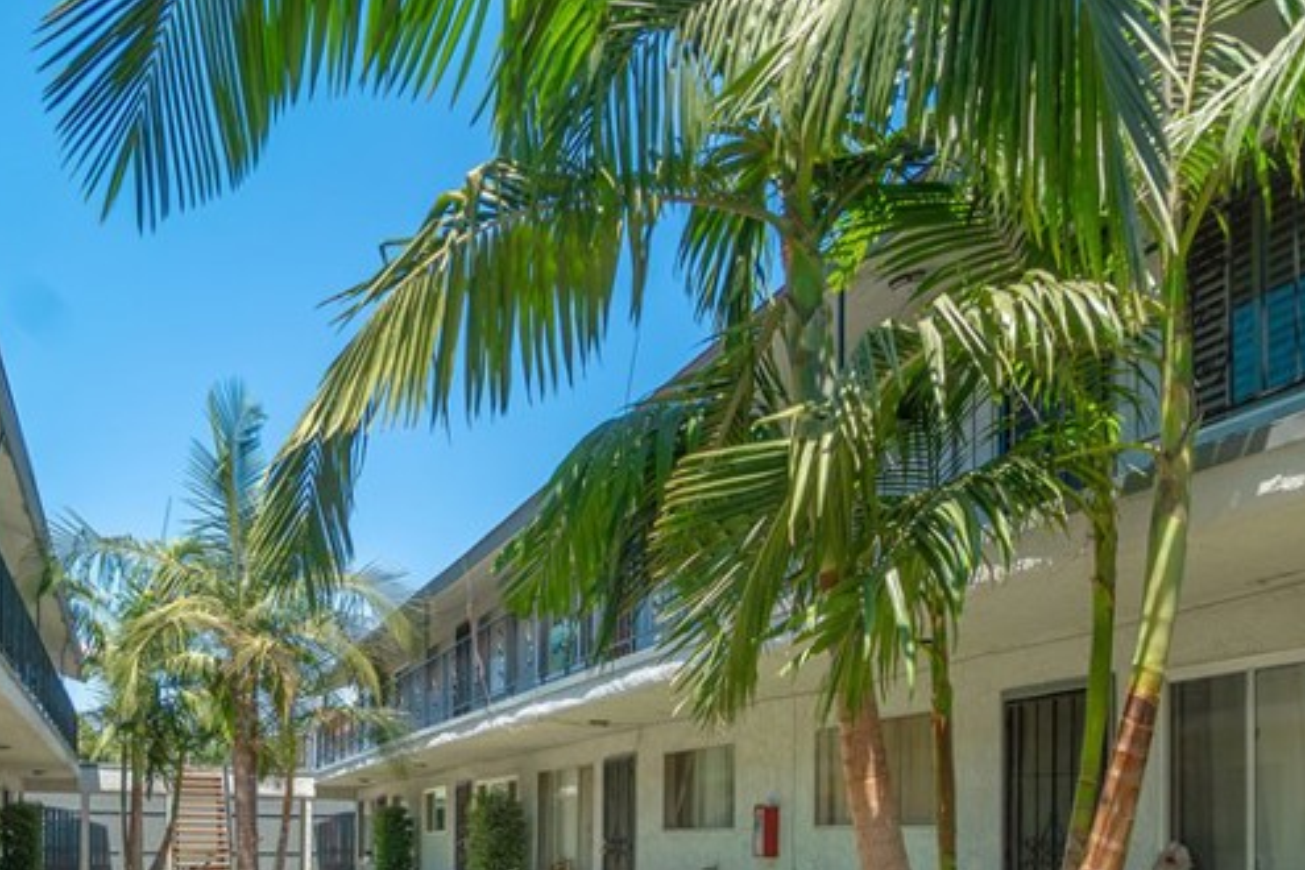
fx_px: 1124
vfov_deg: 38.2
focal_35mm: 31
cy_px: 846
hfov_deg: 59.4
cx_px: 823
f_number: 7.1
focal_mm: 10
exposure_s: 1/200
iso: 100
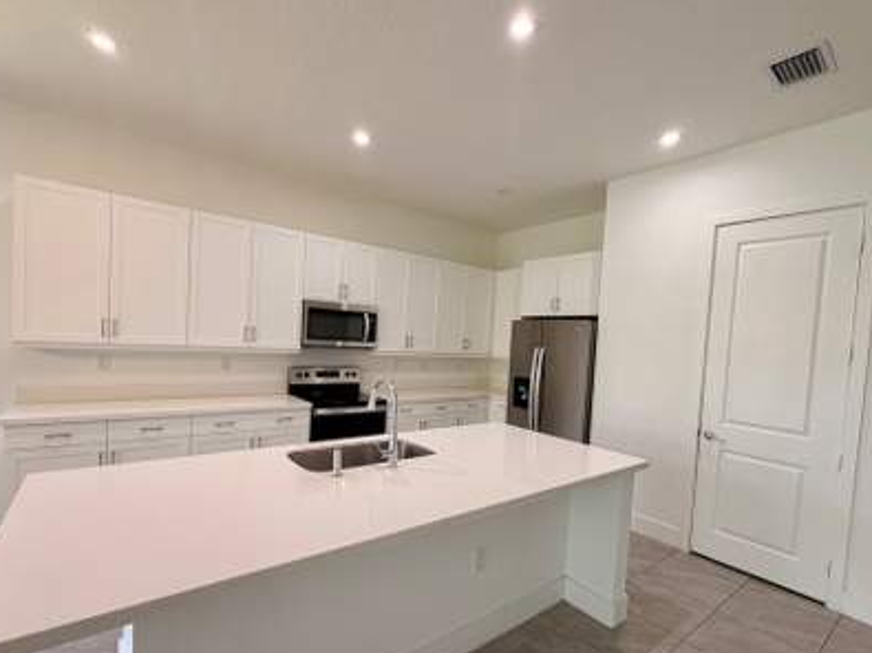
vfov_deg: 74.5
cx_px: 433
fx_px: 428
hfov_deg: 91.0
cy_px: 357
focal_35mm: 17
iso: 250
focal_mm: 2.22
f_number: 2.2
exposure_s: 1/120
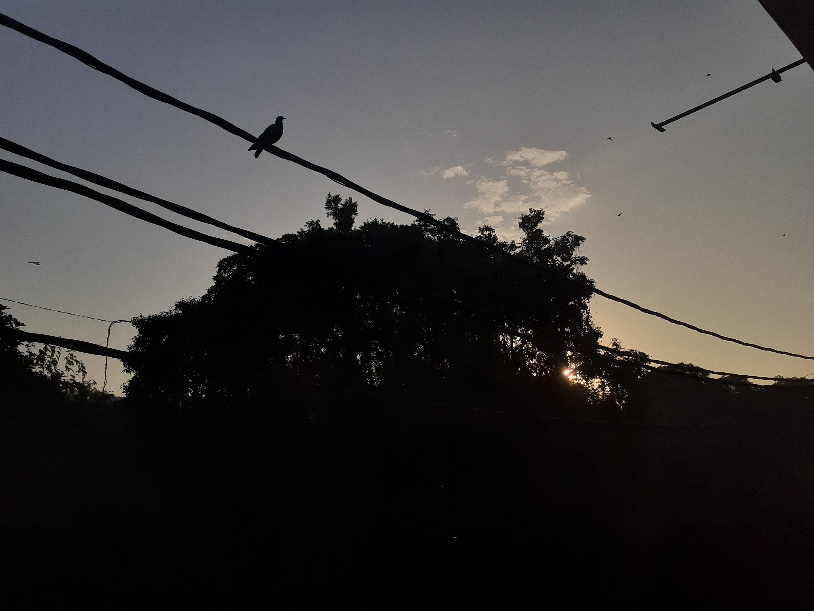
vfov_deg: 51.4
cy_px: 306
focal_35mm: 27
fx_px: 635
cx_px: 407
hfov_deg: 65.3
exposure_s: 1/6329
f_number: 1.9
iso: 40
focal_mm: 3.6
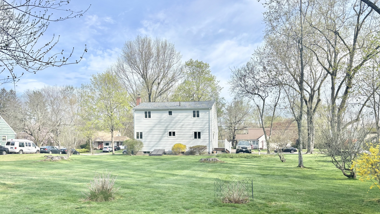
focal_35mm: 29
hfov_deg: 66.1
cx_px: 193
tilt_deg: -0.4
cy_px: 137
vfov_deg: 39.8
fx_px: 292
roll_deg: -0.2
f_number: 1.6
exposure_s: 1/2398
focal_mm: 5.96
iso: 50
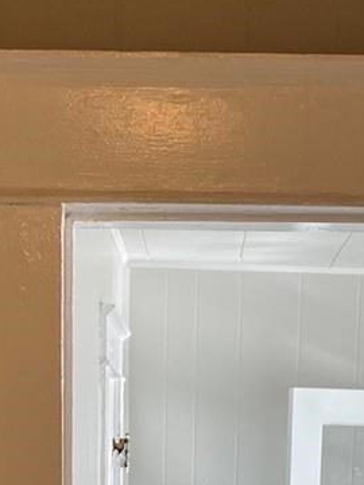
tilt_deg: -11.6
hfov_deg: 13.3
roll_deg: -2.3
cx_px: 190
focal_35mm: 111
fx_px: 1556
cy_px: 834
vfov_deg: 15.6
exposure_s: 1/120
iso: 80
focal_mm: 4.25
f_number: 1.8
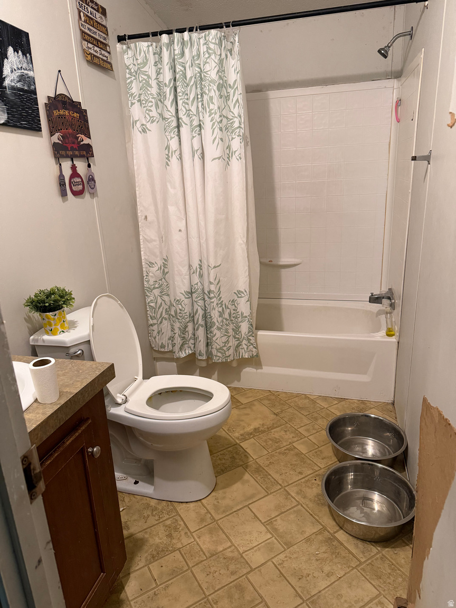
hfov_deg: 56.8
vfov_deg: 71.6
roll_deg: +3.3
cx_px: 228
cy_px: 304
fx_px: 422
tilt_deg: -17.7
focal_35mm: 24
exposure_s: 1/60
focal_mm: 6.76
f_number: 1.78
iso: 400
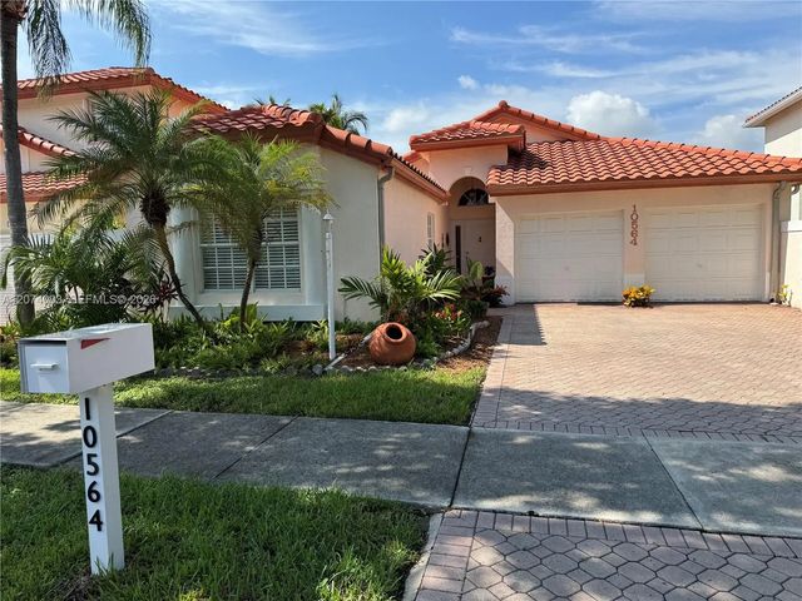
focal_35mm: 24
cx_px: 401
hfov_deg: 71.6
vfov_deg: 56.8
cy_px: 300
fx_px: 556
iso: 80
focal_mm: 6.76
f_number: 1.78
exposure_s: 1/3096
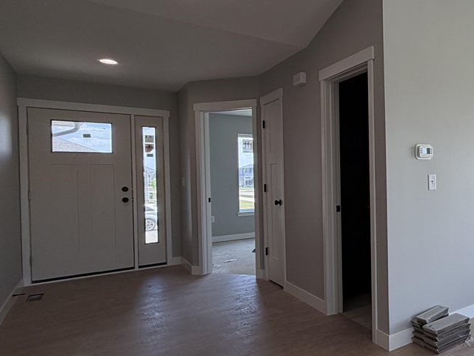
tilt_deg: -1.9
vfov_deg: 49.7
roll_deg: +2.0
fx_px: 383
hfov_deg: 52.7
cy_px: 178
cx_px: 455
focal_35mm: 28
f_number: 2.2
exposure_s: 1/146
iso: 50
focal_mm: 2.22
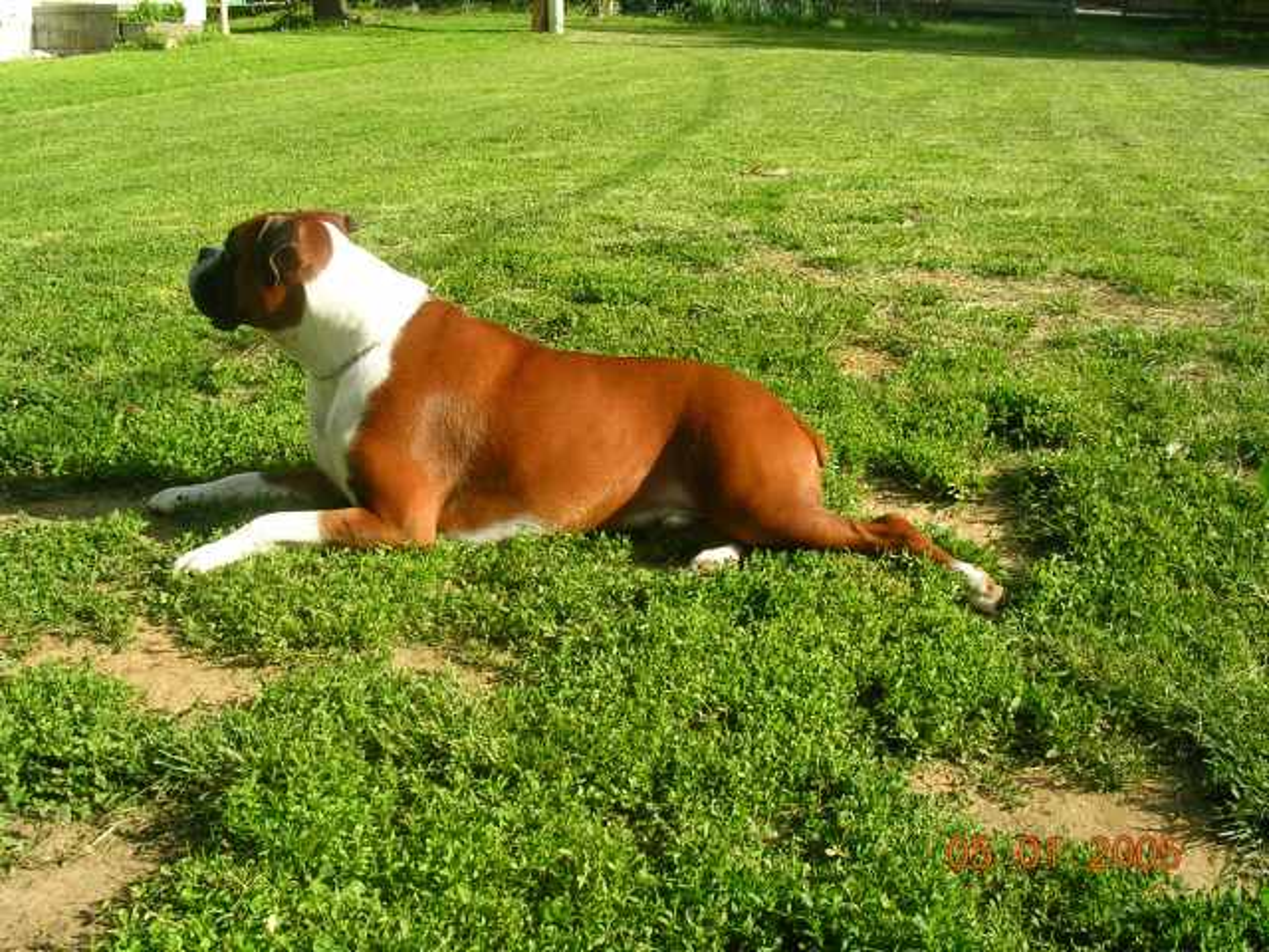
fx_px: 1393
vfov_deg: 37.7
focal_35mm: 38
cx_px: 634
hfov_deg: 49.0
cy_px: 476
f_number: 5.6
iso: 50
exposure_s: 1/141
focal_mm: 5.8
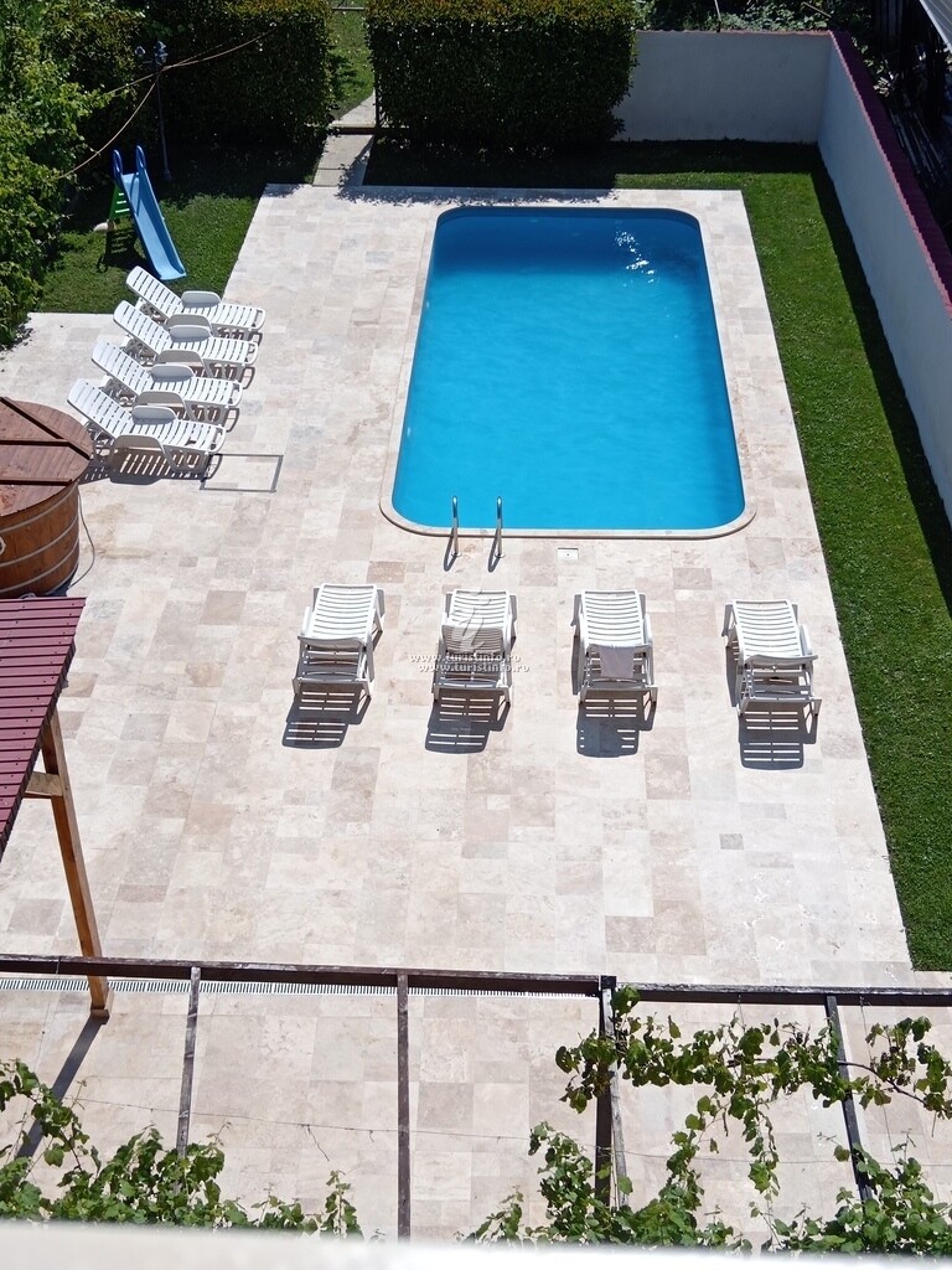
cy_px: 635
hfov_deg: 32.2
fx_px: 1650
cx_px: 476
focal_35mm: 45
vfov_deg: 42.1
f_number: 1.9
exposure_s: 1/1792
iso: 105
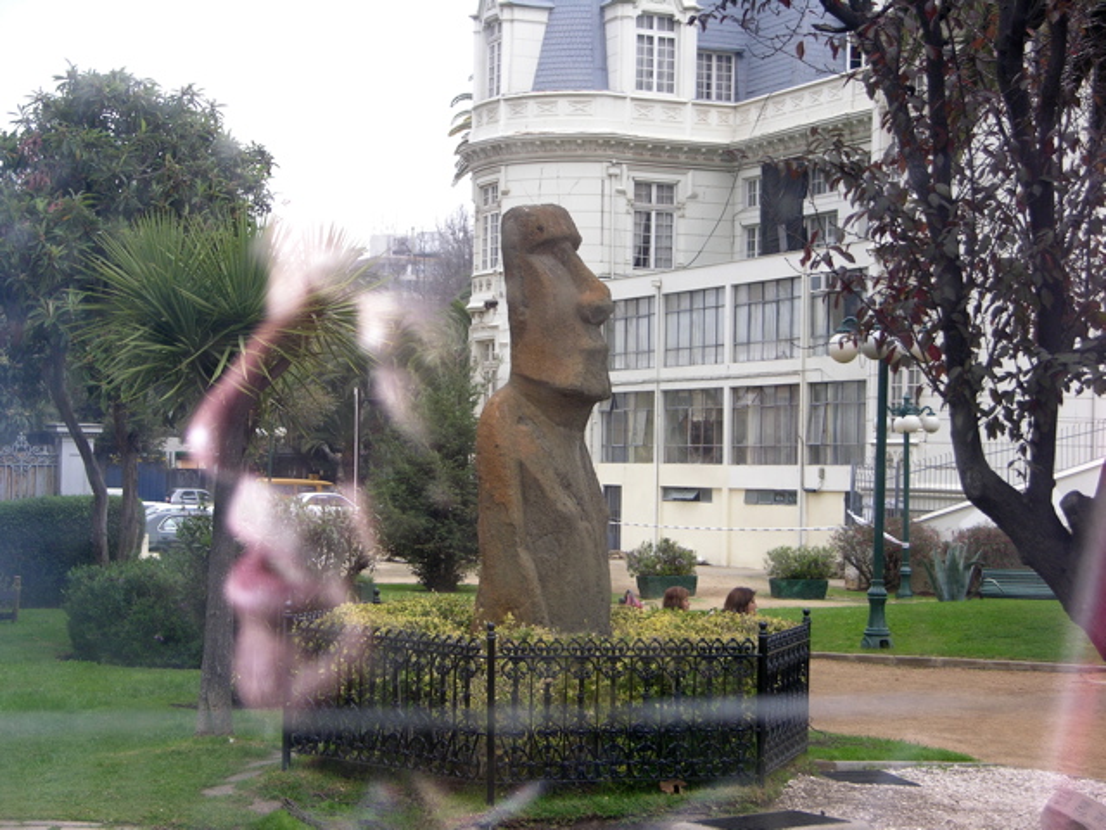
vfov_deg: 18.9
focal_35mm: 78
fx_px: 2492
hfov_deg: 25.0
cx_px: 553
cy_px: 415
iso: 100
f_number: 3.4
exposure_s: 1/60.3
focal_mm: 19.9
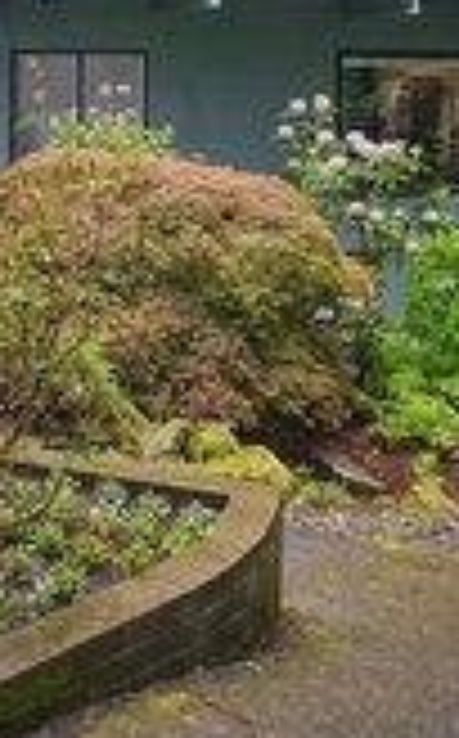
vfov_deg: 37.1
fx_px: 1024
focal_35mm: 51
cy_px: 74
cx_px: -40
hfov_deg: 23.7
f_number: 8
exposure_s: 1/40
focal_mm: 16
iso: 1600
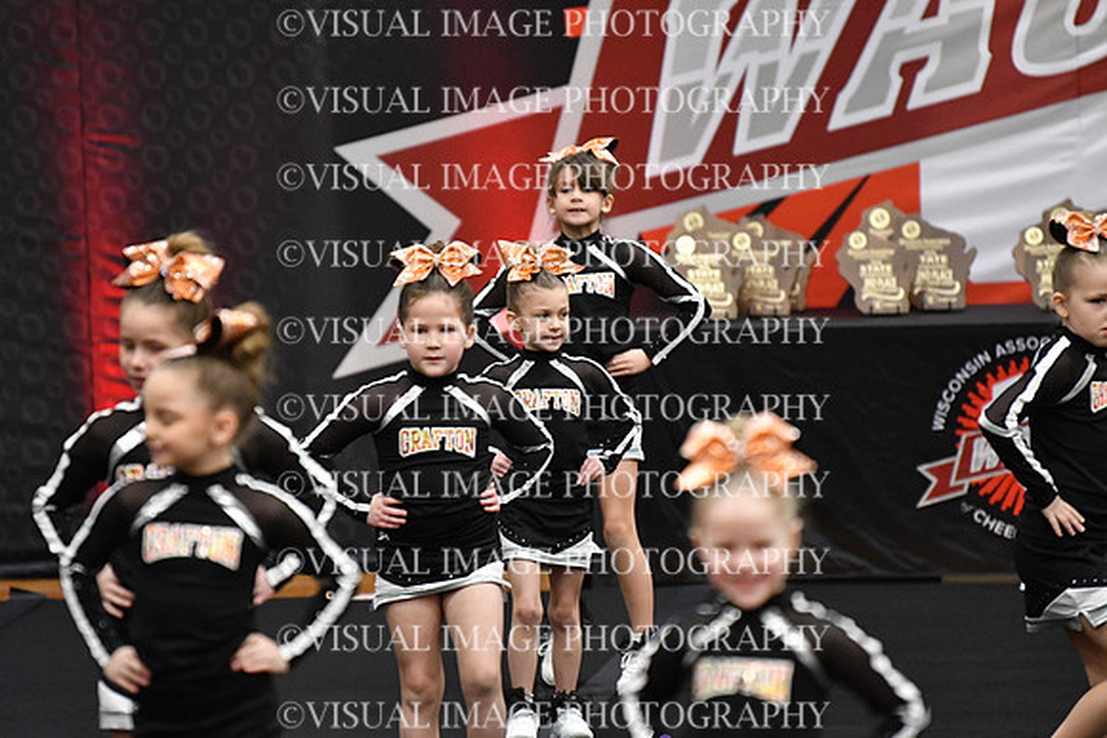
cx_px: 554
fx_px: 9227
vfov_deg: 4.6
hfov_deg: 6.9
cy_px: 369
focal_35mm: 300
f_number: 2.8
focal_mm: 200
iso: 5000
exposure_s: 1/800
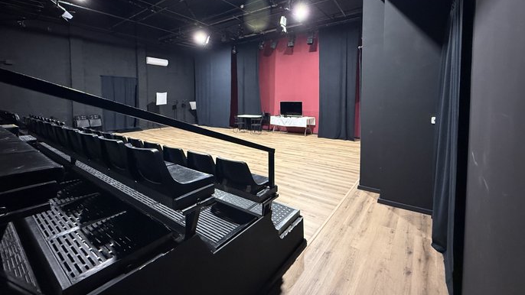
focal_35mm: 16
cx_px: 263
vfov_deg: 66.1
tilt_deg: -2.7
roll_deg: +0.3
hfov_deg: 99.4
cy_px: 110
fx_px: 223
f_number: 2.2
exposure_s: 1/56
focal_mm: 2.22
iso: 640
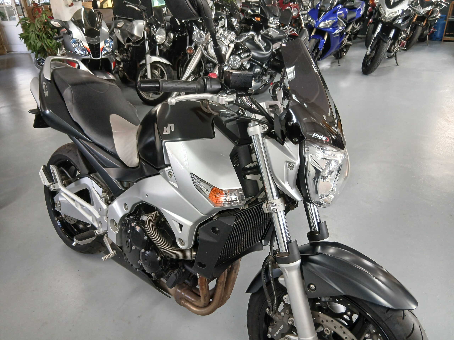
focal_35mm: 26
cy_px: 170
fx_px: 341
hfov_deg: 67.3
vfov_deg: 53.1
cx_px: 227
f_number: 1.8
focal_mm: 3.98
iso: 160
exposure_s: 1/50
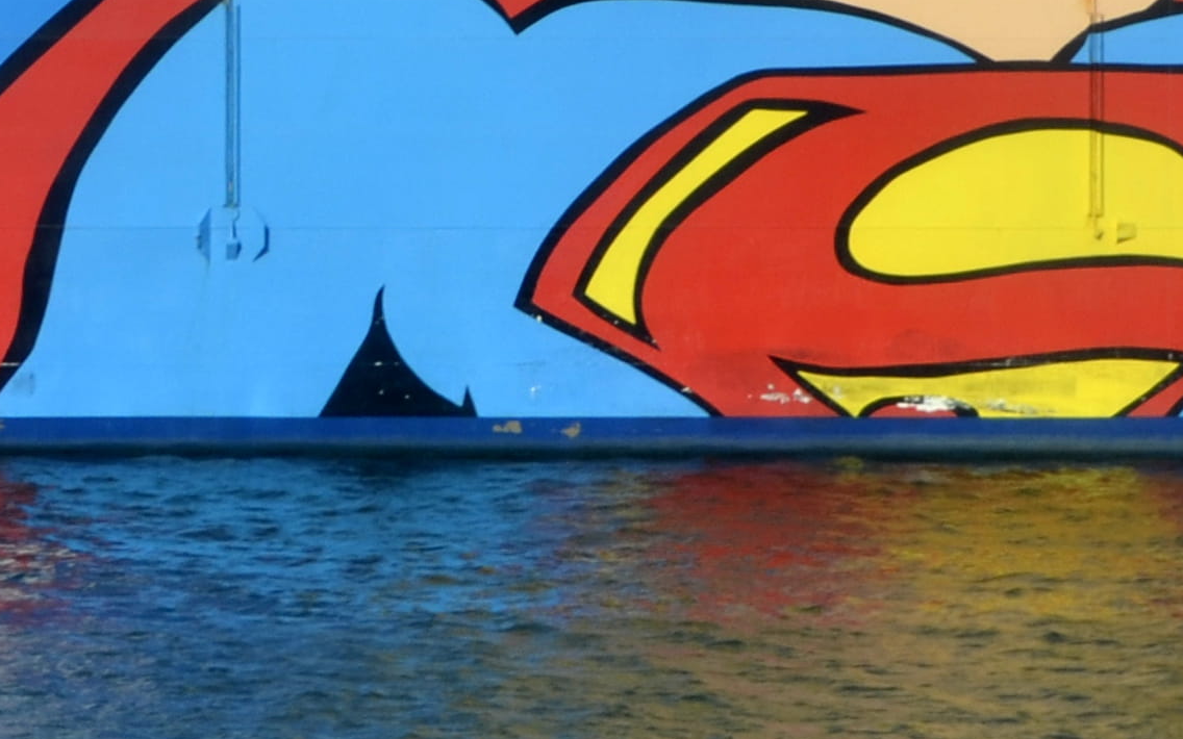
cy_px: -346
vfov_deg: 4.7
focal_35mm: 278
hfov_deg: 7.5
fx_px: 8963
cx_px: -50
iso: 100
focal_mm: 42
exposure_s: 1/500
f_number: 11
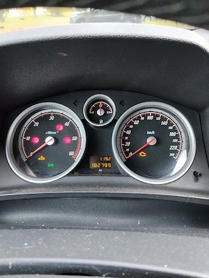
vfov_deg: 61.7
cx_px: 104
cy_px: 139
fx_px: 233
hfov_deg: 48.2
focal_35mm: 29
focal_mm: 4.22
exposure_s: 1/50
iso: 125
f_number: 1.8
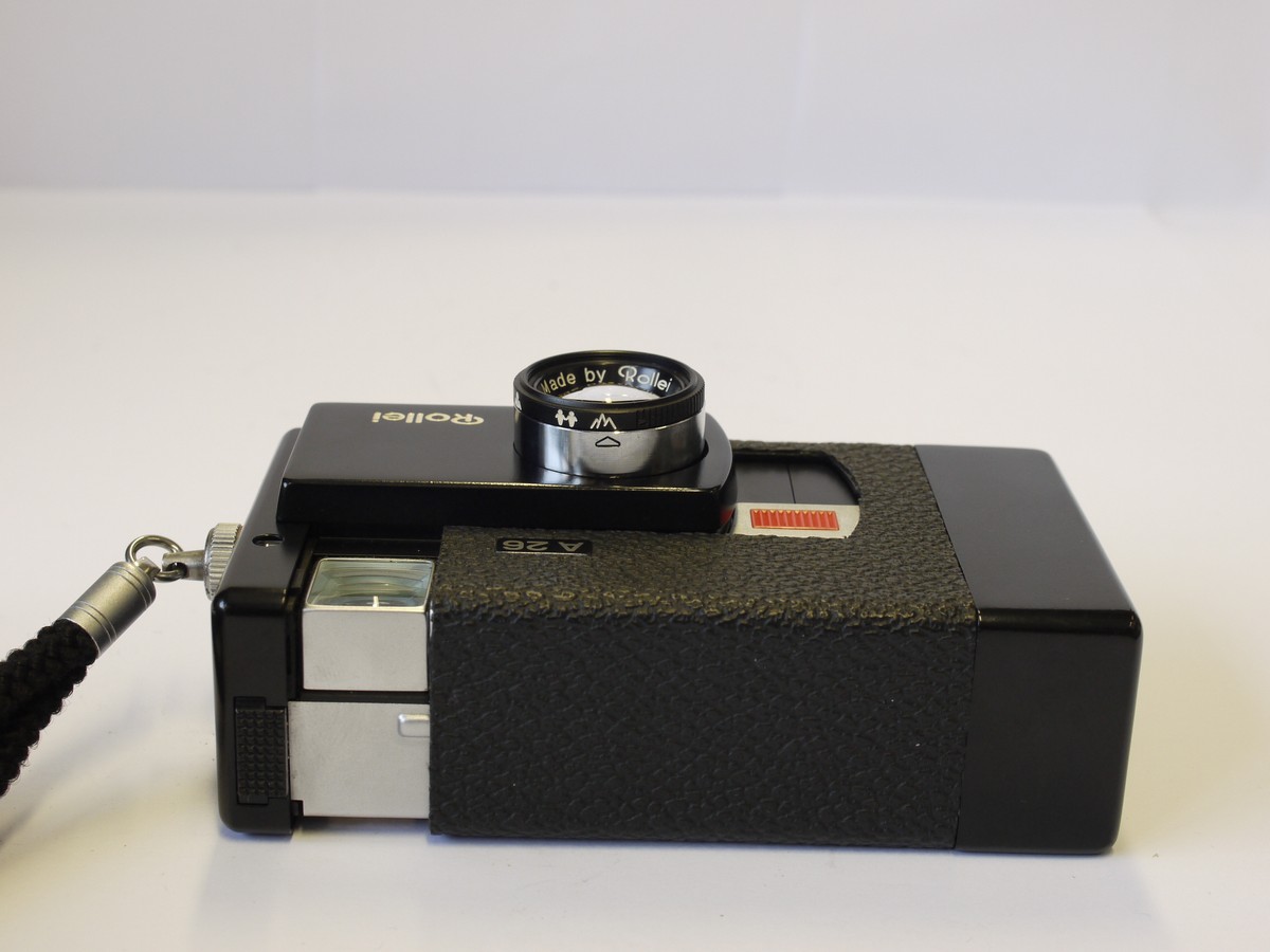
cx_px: 635
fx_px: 2201
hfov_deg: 32.2
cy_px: 476
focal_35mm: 60
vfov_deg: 24.4
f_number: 8
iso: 400
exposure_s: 1/30
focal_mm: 30
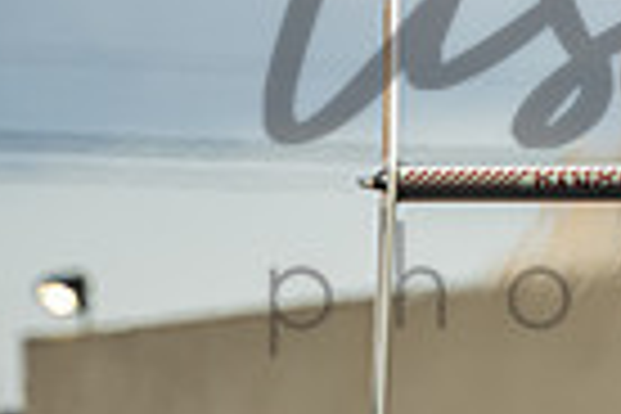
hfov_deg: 1.1
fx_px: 33531
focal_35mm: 1944
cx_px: 1069
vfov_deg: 0.7
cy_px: -181
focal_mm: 400
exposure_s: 1/250
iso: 125
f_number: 7.1
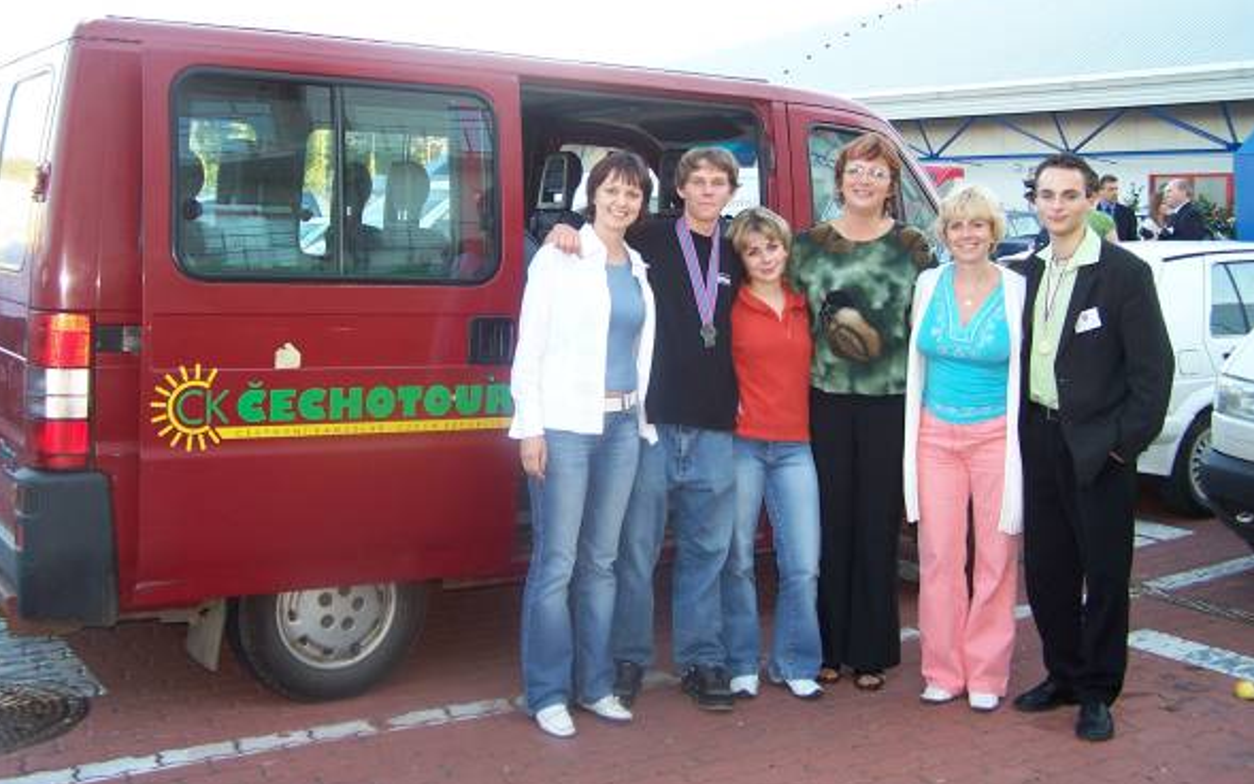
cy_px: 324
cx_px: 622
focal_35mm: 41
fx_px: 1401
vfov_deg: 31.2
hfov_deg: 48.2
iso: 80
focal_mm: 6.3
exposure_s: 1/60
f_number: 2.8
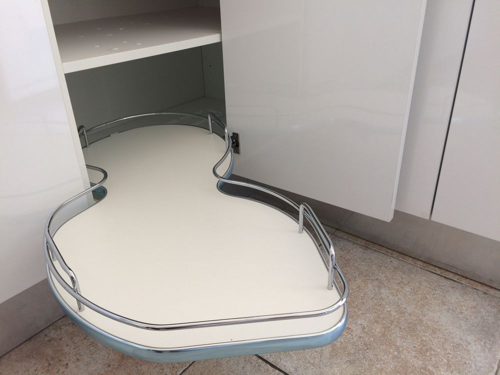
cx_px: 250
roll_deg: +2.2
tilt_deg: -28.2
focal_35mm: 29
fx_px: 419
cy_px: 188
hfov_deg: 61.7
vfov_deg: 48.2
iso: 40
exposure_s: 1/50
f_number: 2.2
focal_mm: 4.15
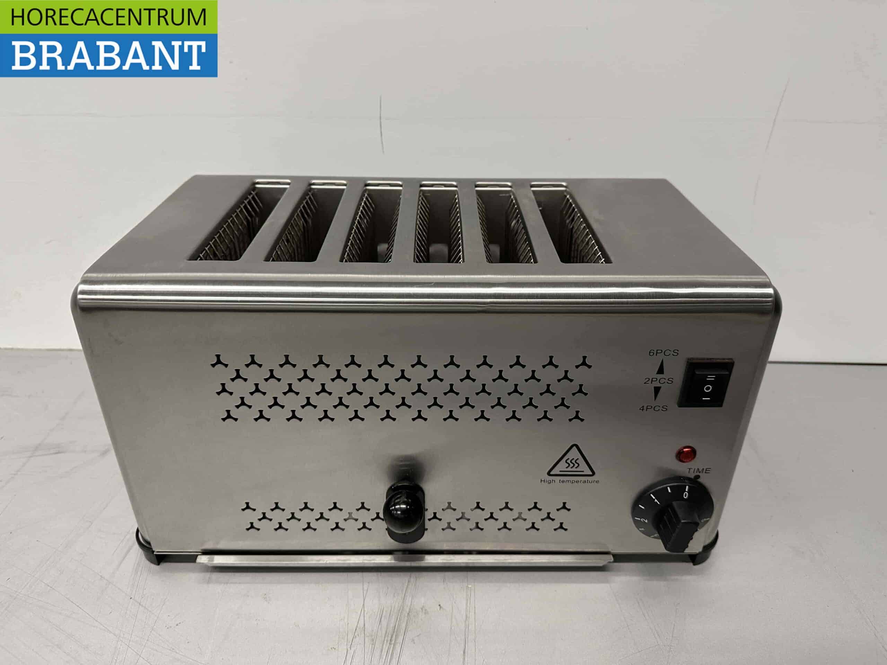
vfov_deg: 56.8
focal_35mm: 24
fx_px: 615
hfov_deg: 71.6
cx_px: 444
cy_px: 332
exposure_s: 1/50
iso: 250
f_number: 1.78
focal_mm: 6.86
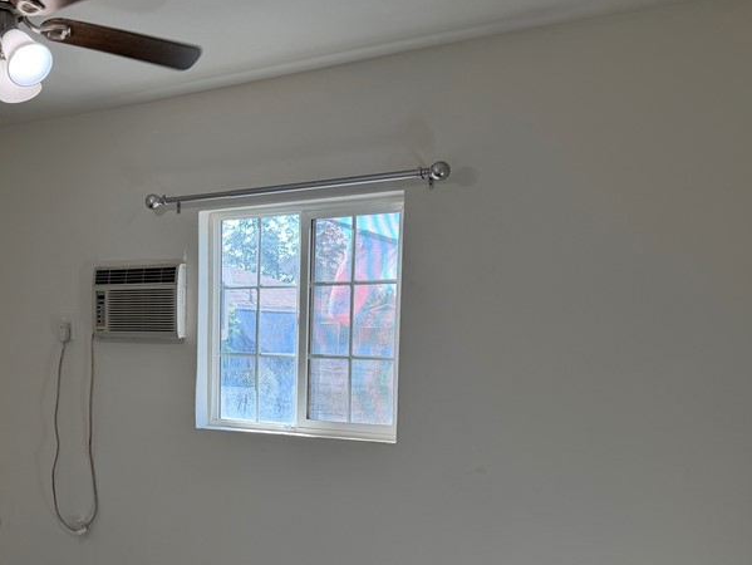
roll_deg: -0.9
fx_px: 891
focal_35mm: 41
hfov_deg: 44.3
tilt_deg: -4.3
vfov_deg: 34.7
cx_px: 191
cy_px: 394
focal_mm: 6.76
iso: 80
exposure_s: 1/171
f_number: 1.78
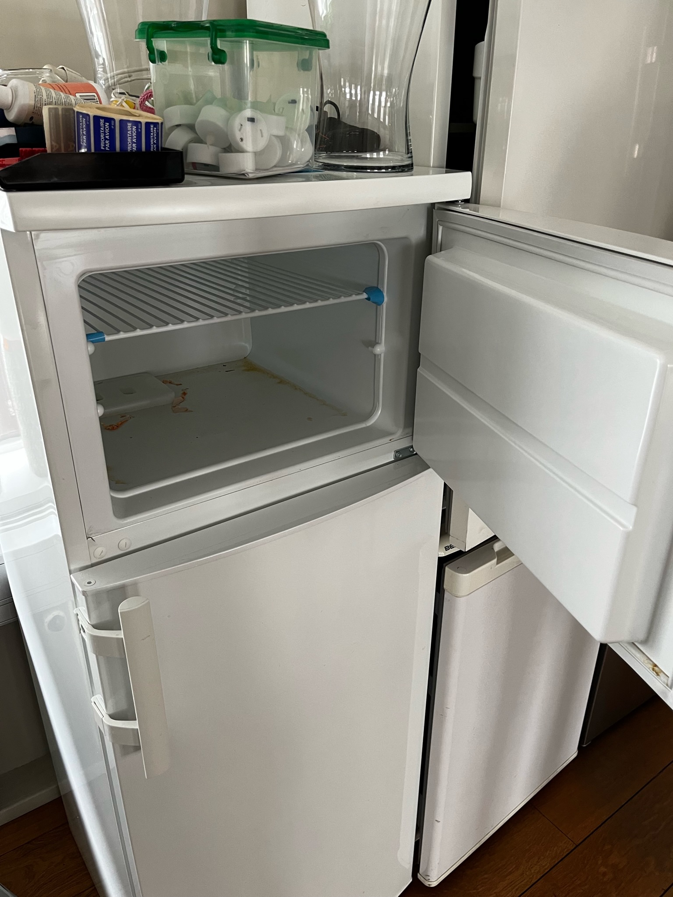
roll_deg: -0.1
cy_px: 448
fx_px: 674
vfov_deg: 67.3
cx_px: 336
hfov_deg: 53.0
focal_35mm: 26
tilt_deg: -25.6
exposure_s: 1/76
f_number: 1.6
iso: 125
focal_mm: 5.1
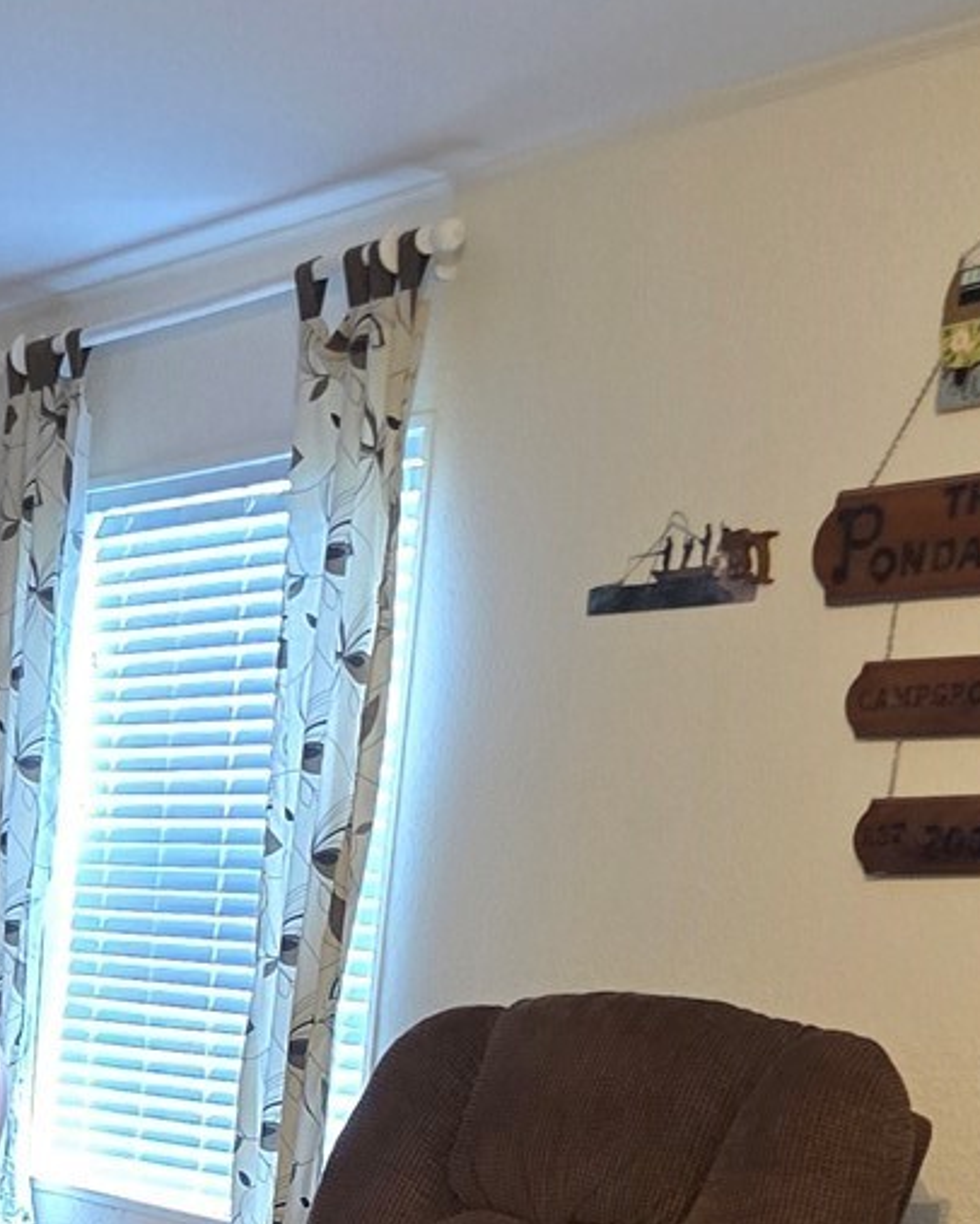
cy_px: 1634
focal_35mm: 85
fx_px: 3080
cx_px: -644
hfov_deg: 16.0
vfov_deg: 20.4
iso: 1000
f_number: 1.7
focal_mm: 6.3
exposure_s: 1/60
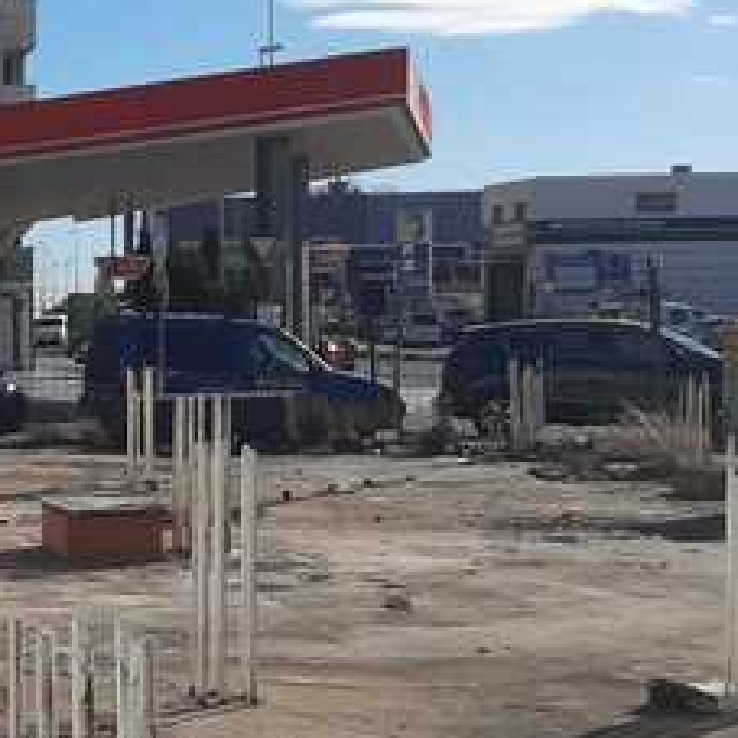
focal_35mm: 81
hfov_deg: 17.6
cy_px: 384
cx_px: -556
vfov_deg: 21.4
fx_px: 1954
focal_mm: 3.93
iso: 40
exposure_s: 1/5618
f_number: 1.7
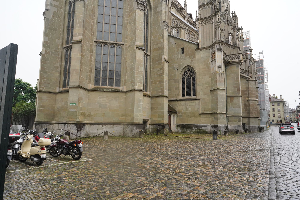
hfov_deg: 73.7
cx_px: 150
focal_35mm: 24
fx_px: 200
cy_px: 100
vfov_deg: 53.1
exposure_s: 1/100
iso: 800
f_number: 11
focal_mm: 24
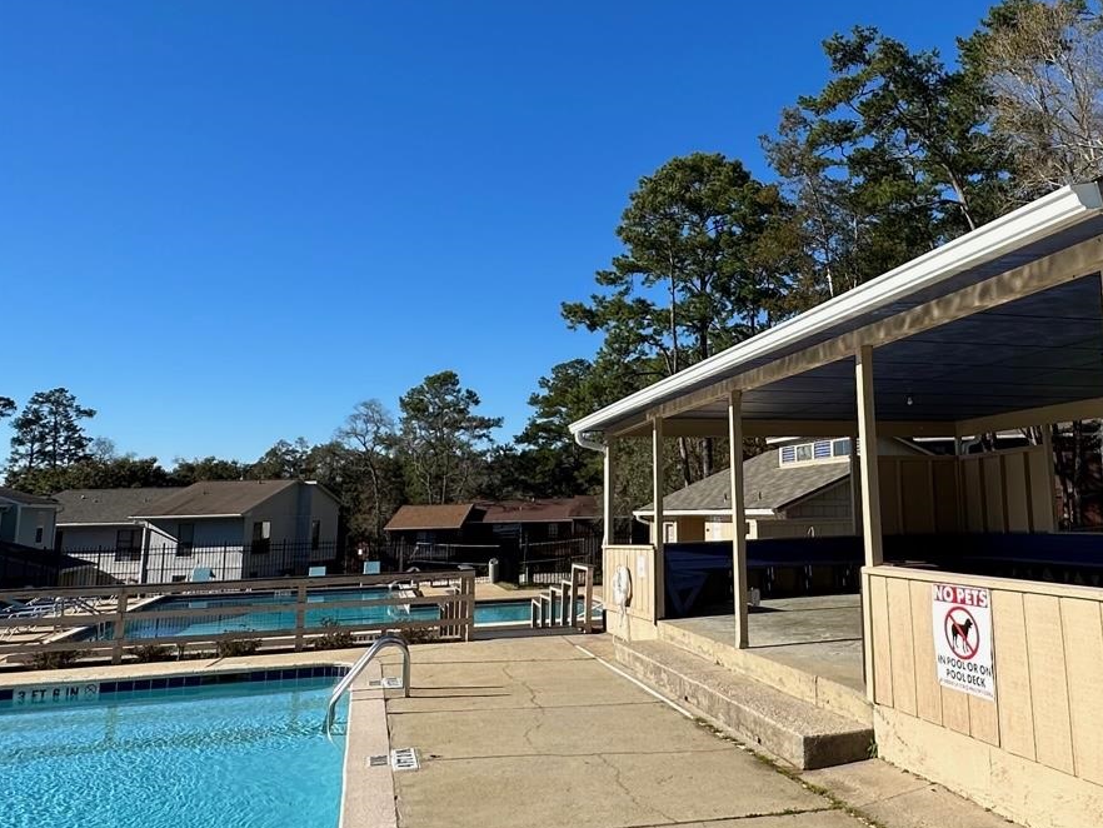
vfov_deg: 43.9
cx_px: 753
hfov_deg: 55.4
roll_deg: +1.4
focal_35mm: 32
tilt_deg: +11.1
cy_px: 320
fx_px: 1020
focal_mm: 2.22
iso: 40
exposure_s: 1/1770
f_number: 2.2
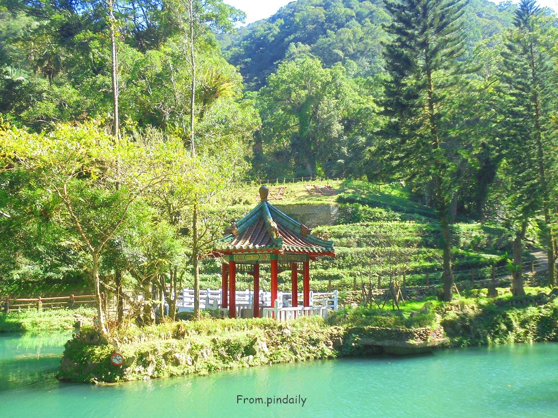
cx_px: 279
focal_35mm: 38
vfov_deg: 37.7
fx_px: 613
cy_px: 209
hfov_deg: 49.0
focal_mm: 6.9
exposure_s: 1/100
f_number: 4.2
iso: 100
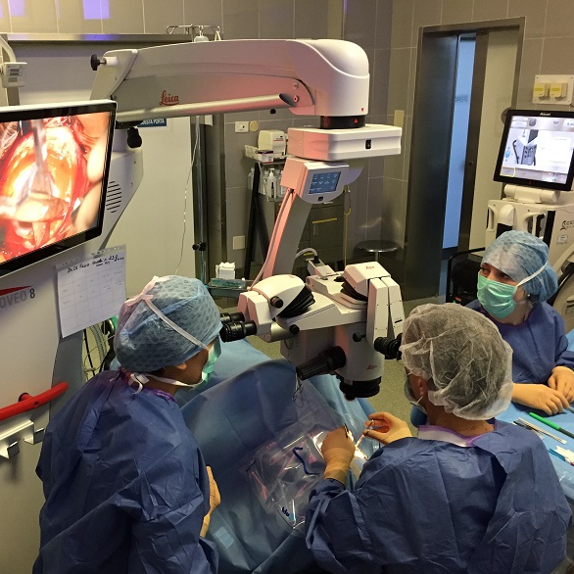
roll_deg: +0.4
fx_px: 657
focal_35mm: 35
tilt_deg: -19.2
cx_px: 214
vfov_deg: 47.2
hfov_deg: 46.8
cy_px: 289
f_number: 2.2
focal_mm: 4.15
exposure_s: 1/33
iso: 200
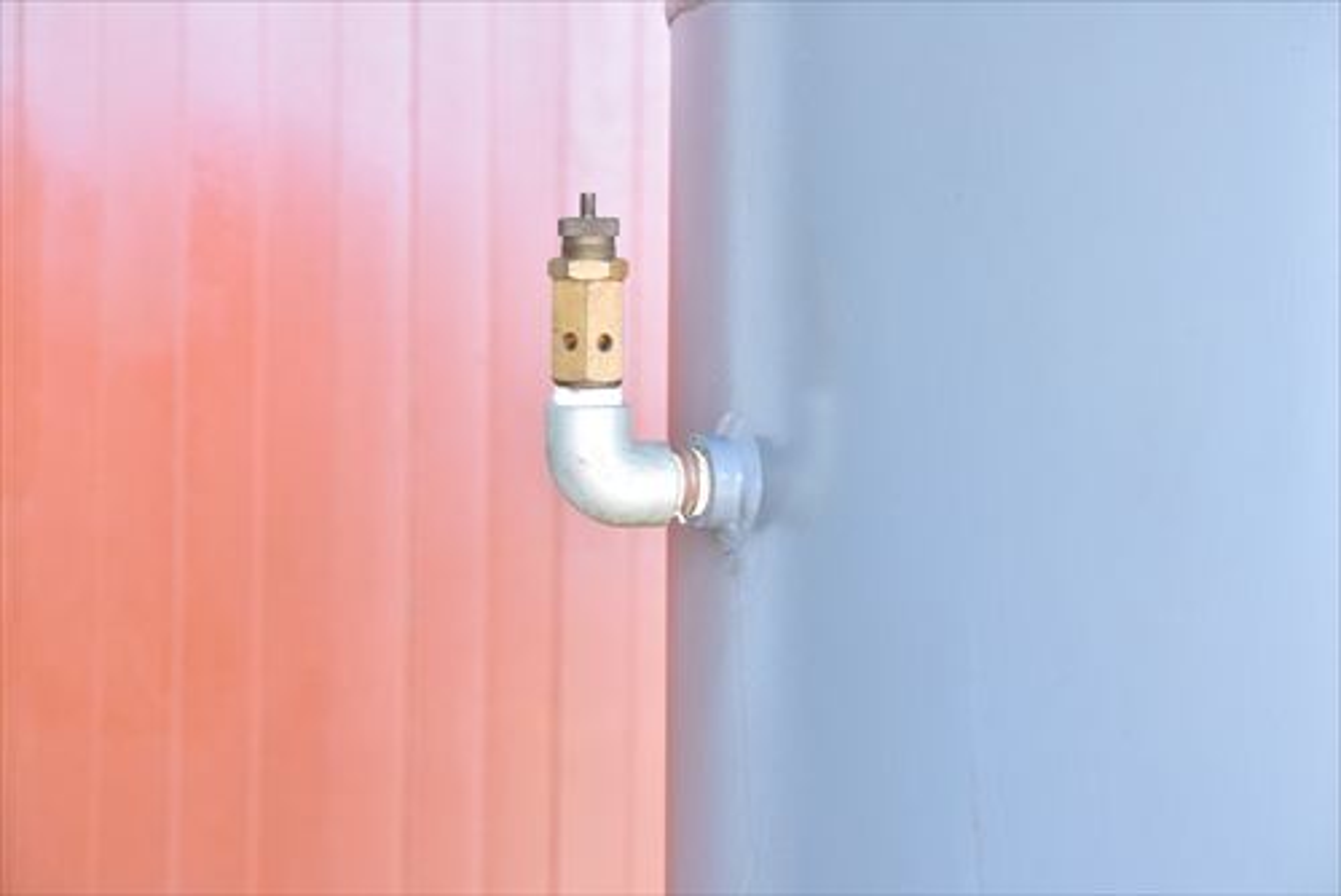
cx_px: 670
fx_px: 4025
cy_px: 448
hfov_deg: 18.9
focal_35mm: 108
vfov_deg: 12.7
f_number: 6.3
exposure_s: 1/200
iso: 1250
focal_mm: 72
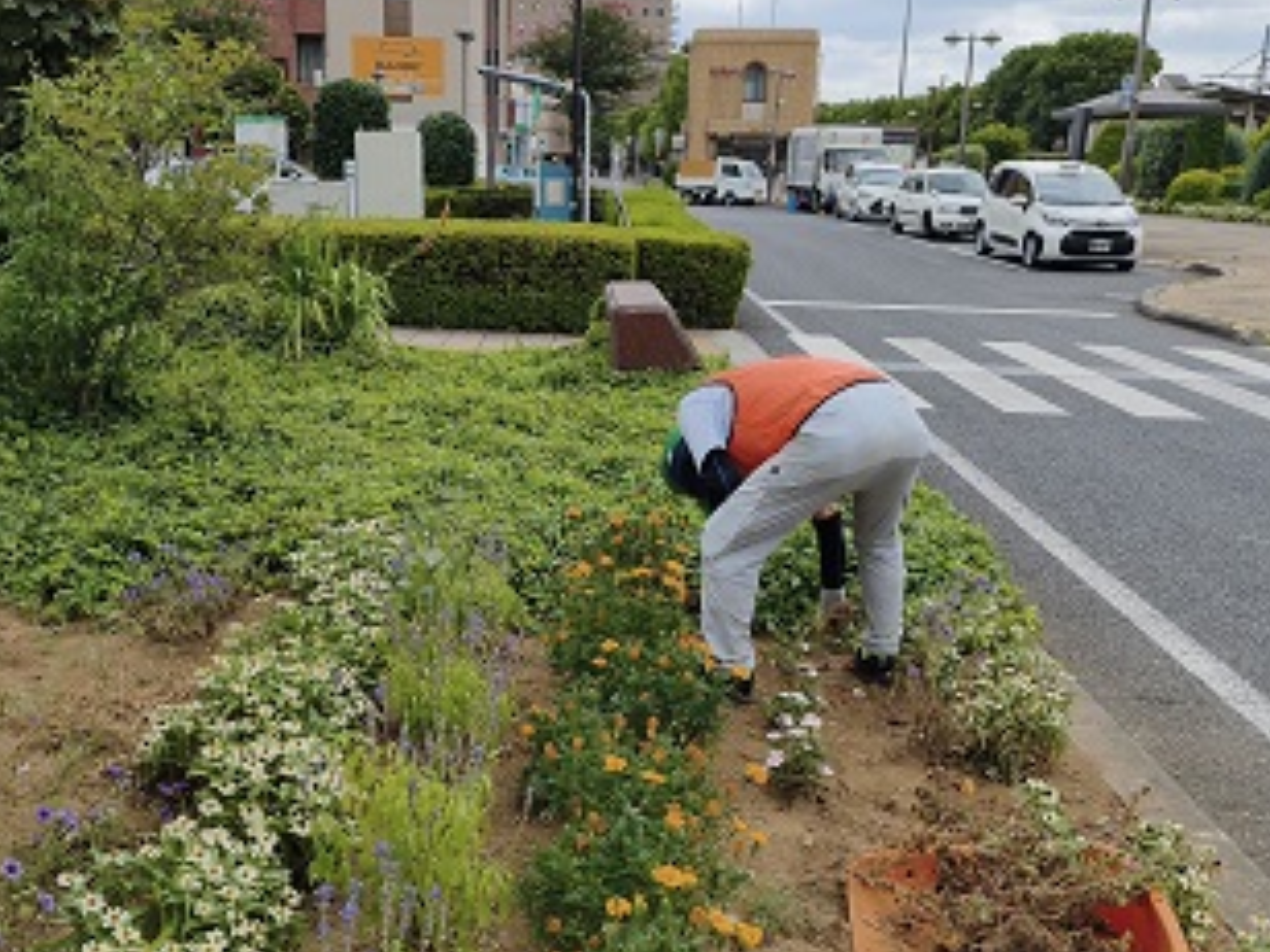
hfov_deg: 50.0
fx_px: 1357
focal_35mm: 37
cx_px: 557
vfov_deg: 38.5
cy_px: 560
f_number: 1.62
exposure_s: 1/3923
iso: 50
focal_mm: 6.45
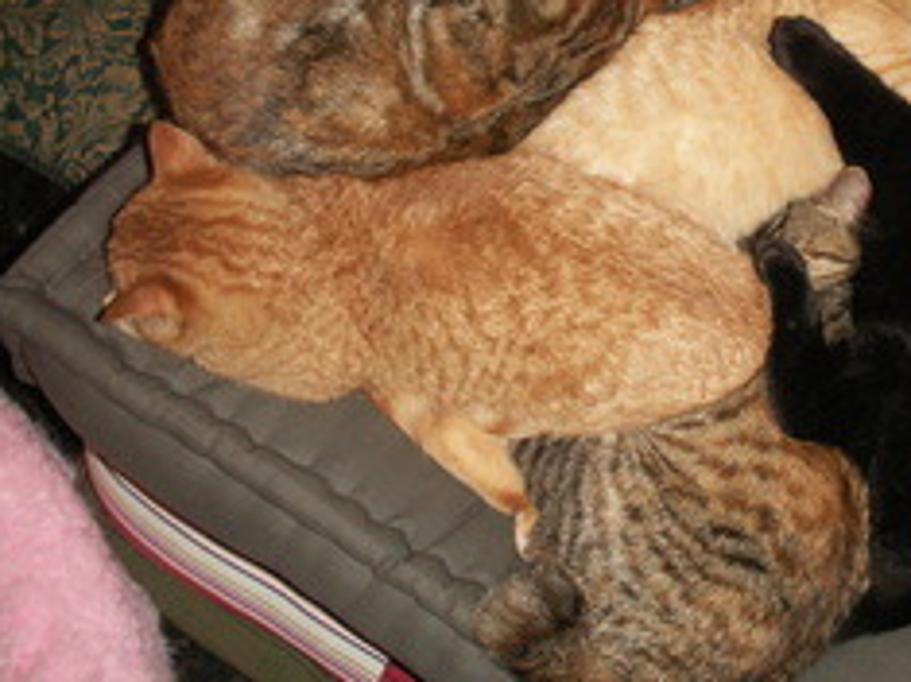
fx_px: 1657
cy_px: 256
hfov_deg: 29.8
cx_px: 760
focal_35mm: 63
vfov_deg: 23.2
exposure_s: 1/40
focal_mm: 7.7
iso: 160
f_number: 3.5
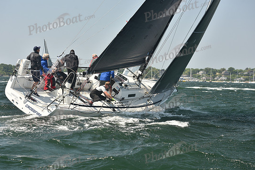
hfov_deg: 21.9
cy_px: 85
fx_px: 659
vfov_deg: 14.7
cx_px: 120
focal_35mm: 93
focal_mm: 86
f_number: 5
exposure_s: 1/640
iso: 250
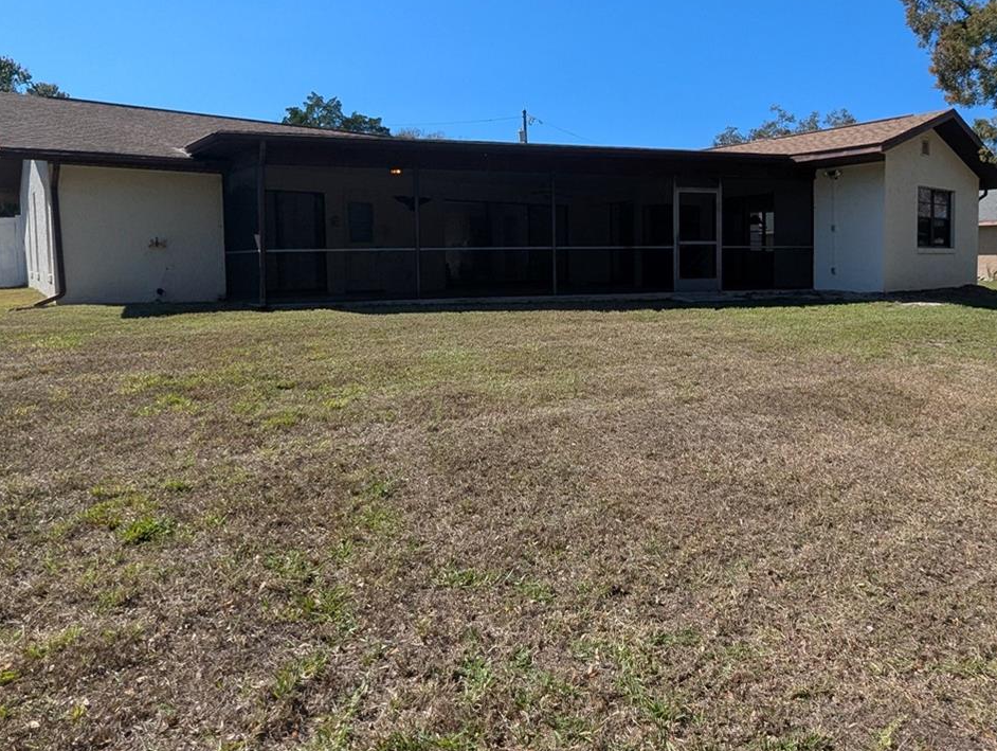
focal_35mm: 22
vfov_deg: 60.5
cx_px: 620
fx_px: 634
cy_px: 288
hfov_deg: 75.1
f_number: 2.2
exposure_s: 1/1395
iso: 53
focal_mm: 1.95
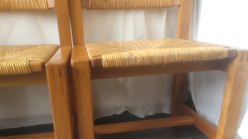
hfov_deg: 60.9
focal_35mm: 32
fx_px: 210
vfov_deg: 35.8
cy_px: 104
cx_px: 115
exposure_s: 1/60
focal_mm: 5.4
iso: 160
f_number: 1.8
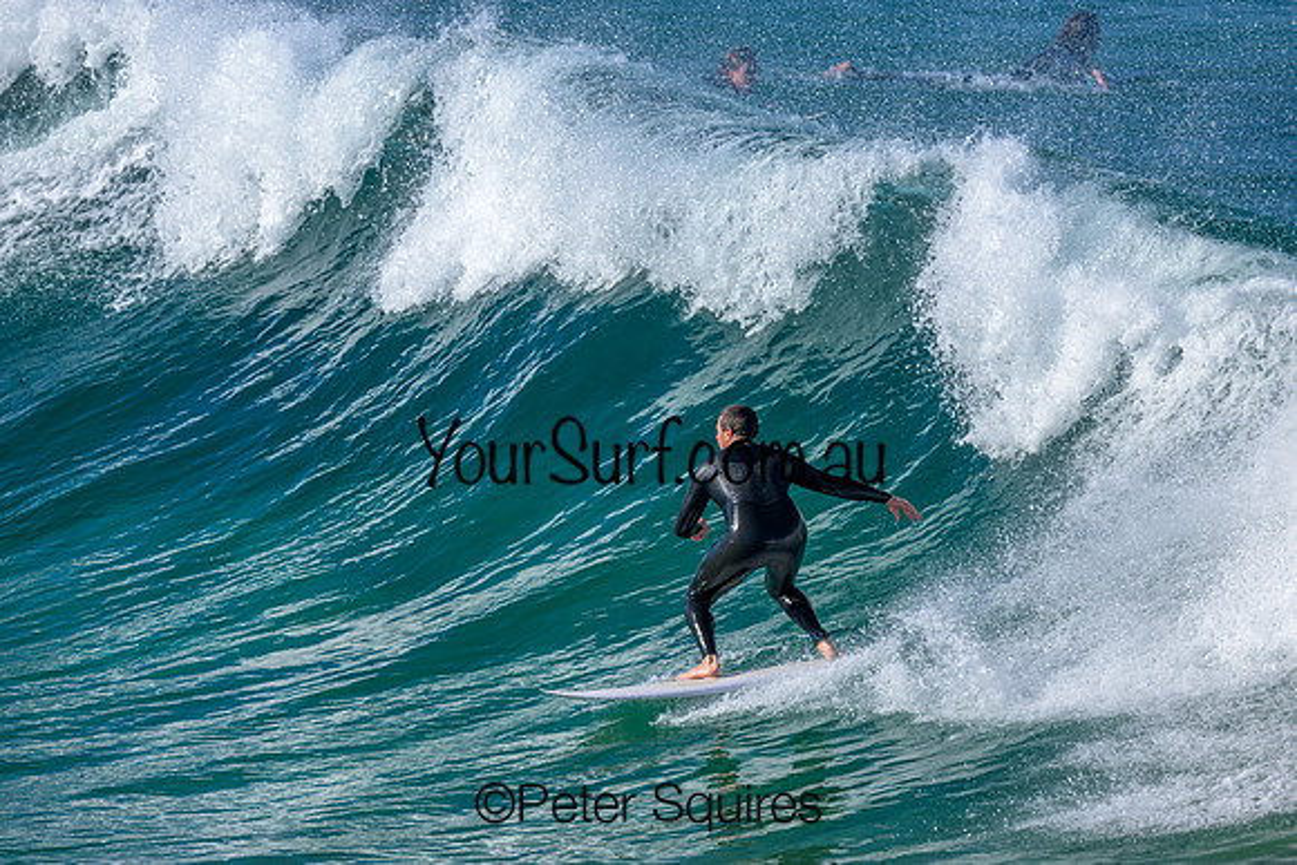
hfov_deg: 2.6
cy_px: 432
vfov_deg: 1.7
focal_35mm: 800
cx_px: 648
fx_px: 28828
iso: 320
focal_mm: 800
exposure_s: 1/2000
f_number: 6.3
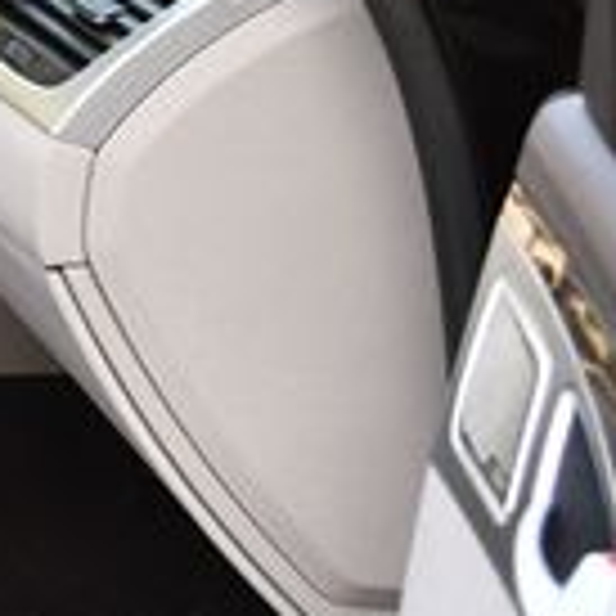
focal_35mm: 143
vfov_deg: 12.2
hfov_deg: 10.8
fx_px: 2879
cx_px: -746
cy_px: 243
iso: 500
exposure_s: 1/250
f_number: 3.5
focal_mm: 18
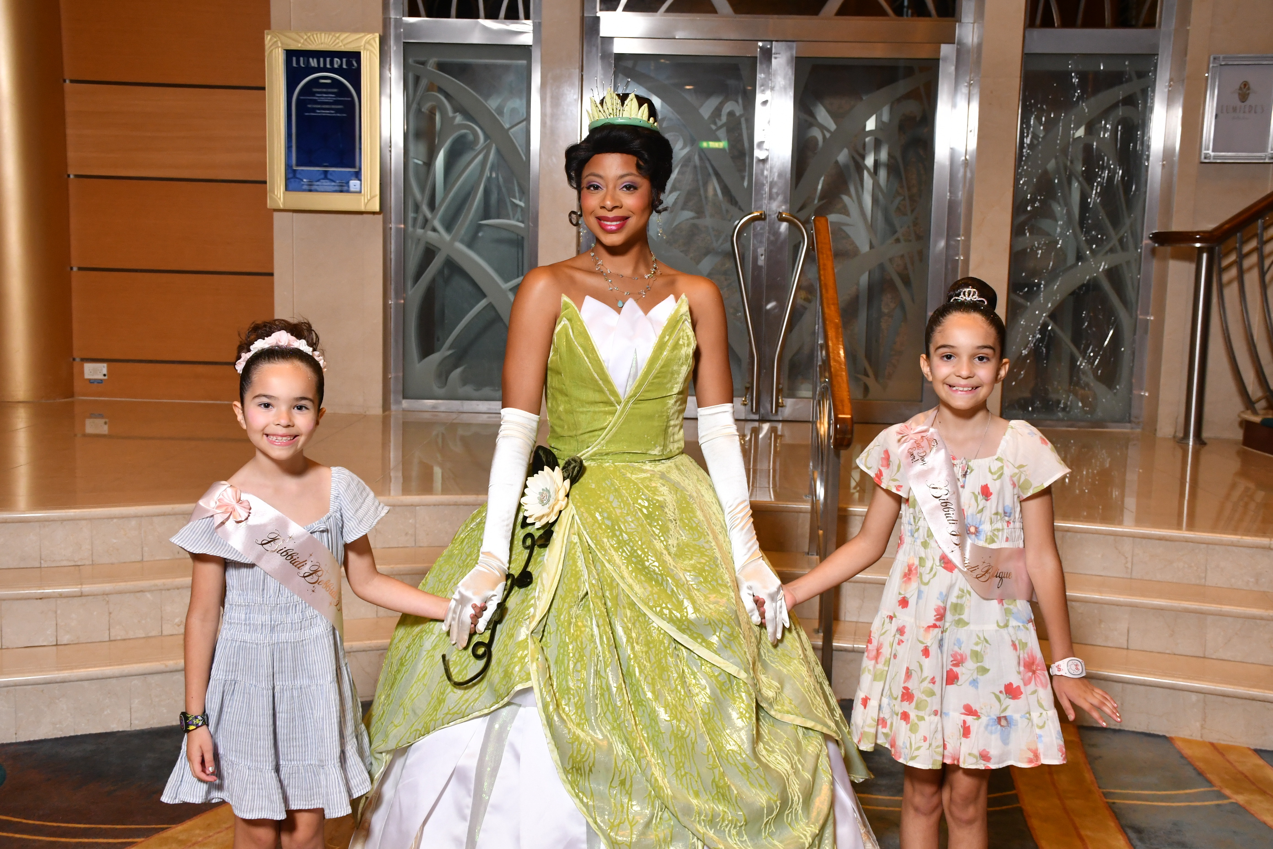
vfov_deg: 33.4
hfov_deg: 48.5
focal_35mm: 40
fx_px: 1414
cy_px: 424
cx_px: 636
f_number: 5.6
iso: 1250
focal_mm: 27
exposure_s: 1/125
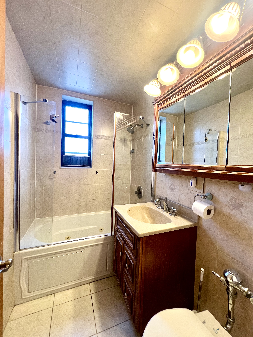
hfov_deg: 89.9
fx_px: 127
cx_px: 126
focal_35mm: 13
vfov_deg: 106.2
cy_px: 168
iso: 200
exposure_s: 1/120
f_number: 1.8
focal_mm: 1.57
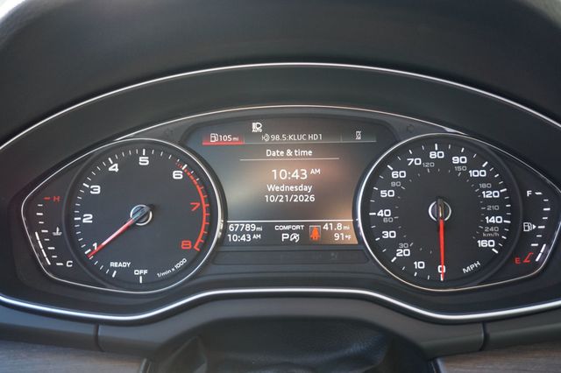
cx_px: 280
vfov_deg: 35.5
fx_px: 584
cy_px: 186
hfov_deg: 51.3
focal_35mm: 38
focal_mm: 25
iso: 500
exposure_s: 1/60
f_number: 4.5
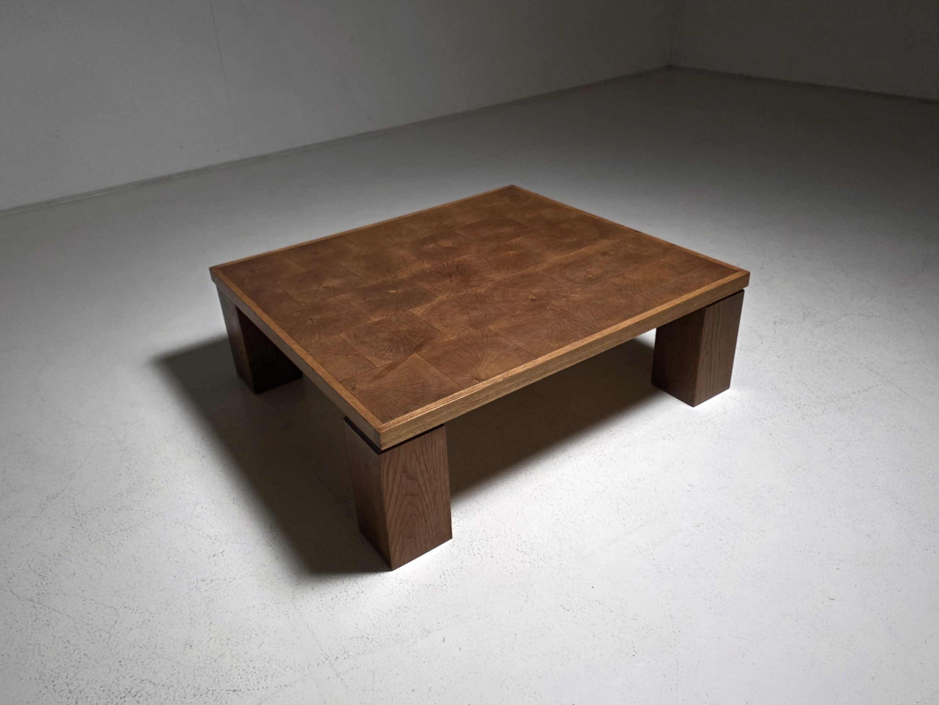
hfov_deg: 73.9
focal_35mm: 23
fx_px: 624
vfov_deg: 58.9
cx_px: 470
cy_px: 352
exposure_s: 1/101
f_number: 1.7
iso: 250
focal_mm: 6.3
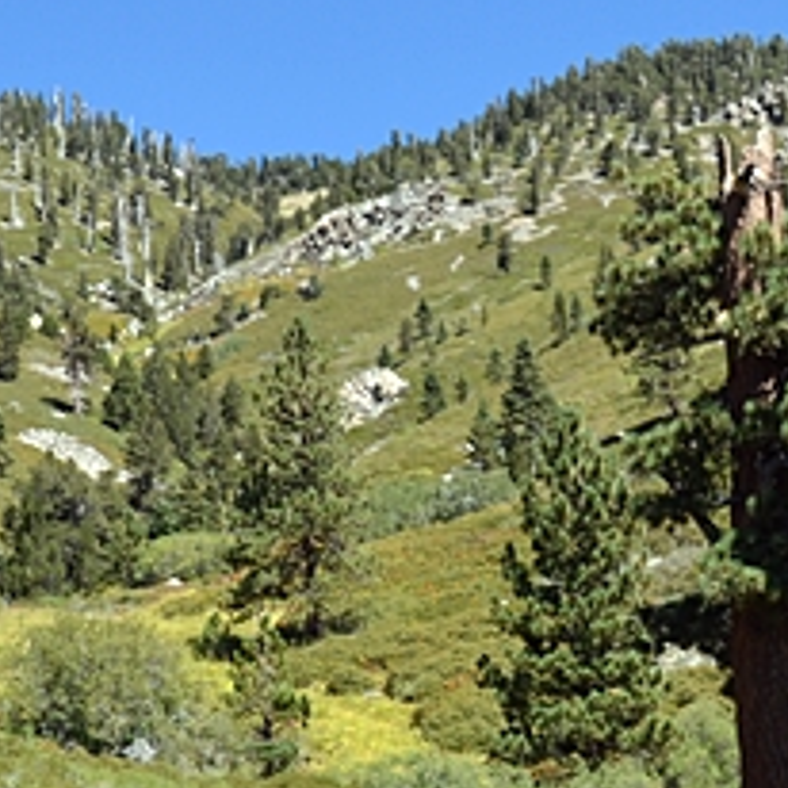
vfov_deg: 17.5
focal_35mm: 99
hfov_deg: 17.5
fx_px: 2550
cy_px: 593
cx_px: 509
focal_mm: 20
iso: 100
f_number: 8
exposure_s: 1/200
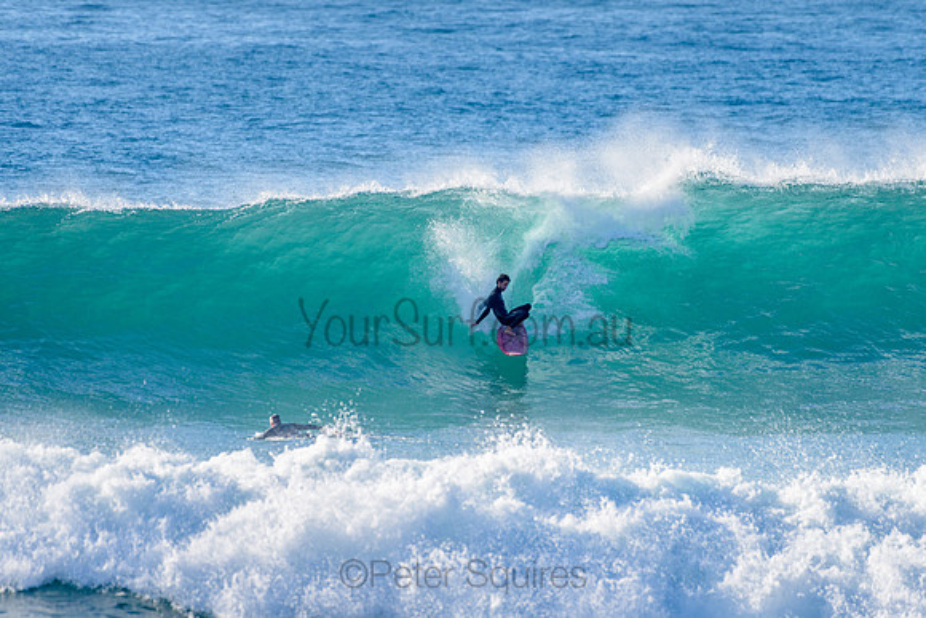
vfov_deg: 2.2
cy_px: 309
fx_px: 15776
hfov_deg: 3.4
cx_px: 463
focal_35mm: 613
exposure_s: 1/2000
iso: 200
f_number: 5.6
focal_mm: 500
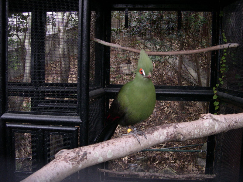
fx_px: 267
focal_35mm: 38
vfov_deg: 37.7
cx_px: 122
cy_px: 91
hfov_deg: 49.0
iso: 270
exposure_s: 1/29.8
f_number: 2.8
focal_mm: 8
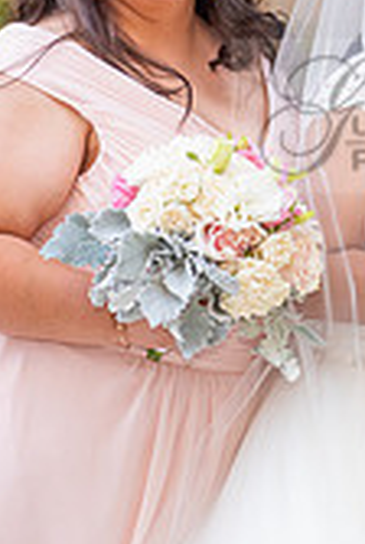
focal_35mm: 215
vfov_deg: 9.5
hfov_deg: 6.4
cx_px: 515
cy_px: 116
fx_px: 3256
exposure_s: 1/200
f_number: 4.5
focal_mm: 62
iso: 640
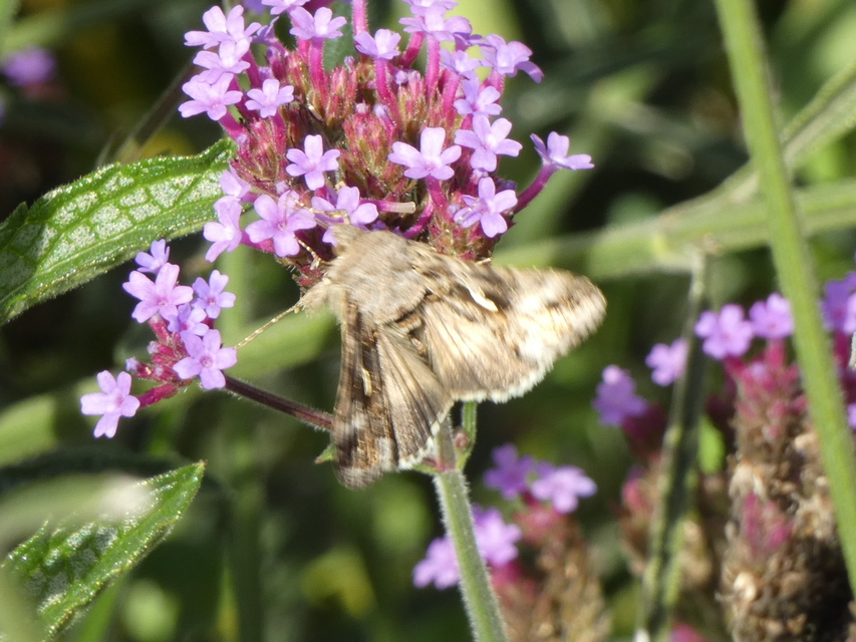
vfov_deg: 4.1
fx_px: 8953
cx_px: 428
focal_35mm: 362
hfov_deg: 5.5
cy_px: 321
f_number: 5.6
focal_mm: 64.9
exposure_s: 1/80
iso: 100
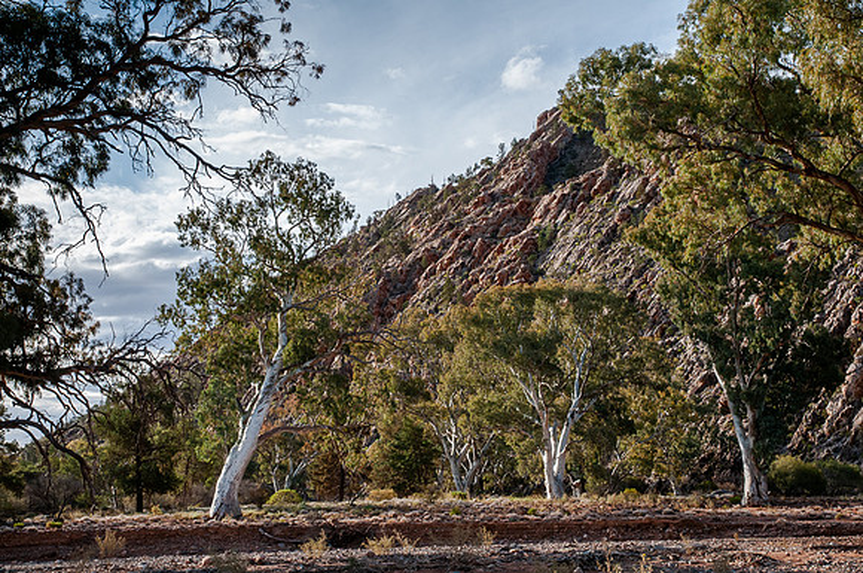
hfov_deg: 38.9
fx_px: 1221
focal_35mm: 51
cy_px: 286
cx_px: 432
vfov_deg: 26.4
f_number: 14
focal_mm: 34
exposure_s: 1/125
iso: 320
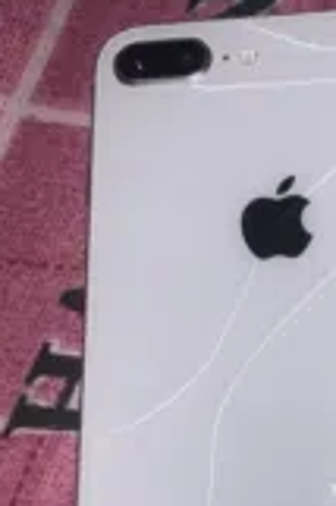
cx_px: 367
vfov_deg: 26.3
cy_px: 437
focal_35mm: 75
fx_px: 1052
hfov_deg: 17.5
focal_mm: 3
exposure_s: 1/161
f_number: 1.8
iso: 16
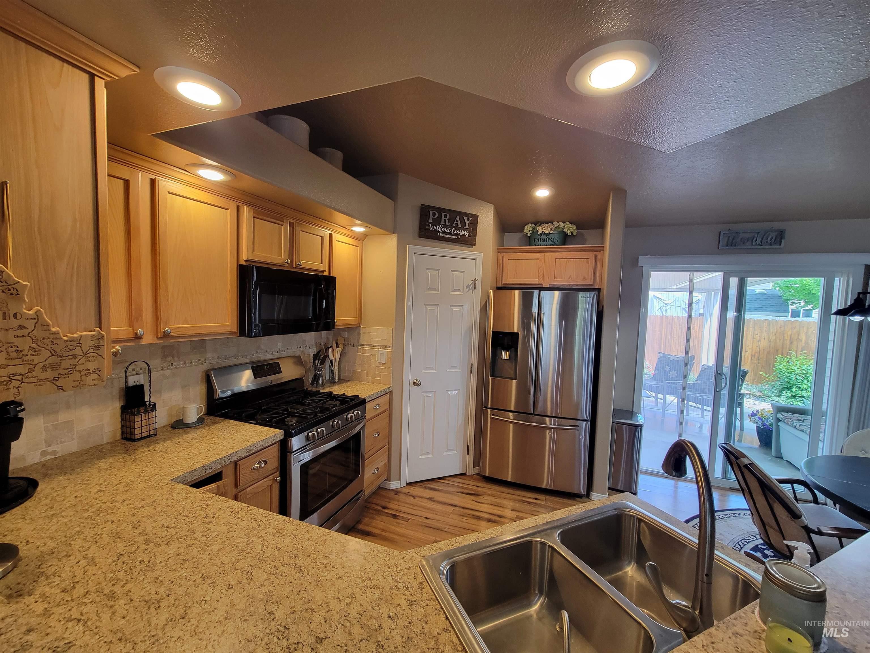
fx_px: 327
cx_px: 435
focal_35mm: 13
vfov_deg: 89.9
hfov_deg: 106.2
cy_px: 326
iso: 125
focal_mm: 2.2
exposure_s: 1/60
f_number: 2.2
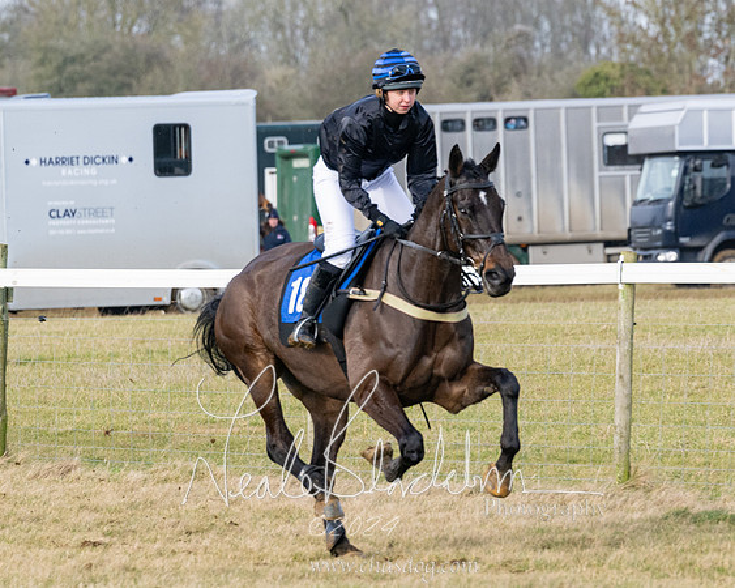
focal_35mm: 445
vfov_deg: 3.5
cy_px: 328
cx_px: 488
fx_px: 9682
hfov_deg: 4.3
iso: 400
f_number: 5
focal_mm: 195
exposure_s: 1/1000
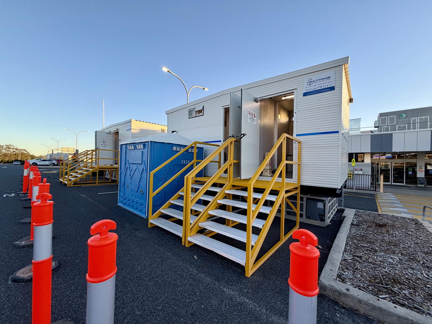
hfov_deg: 102.1
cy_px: 162
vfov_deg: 85.7
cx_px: 216
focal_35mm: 14
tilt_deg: -0.8
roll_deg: +0.0
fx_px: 175
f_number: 2.2
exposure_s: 1/451
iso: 64
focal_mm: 2.22
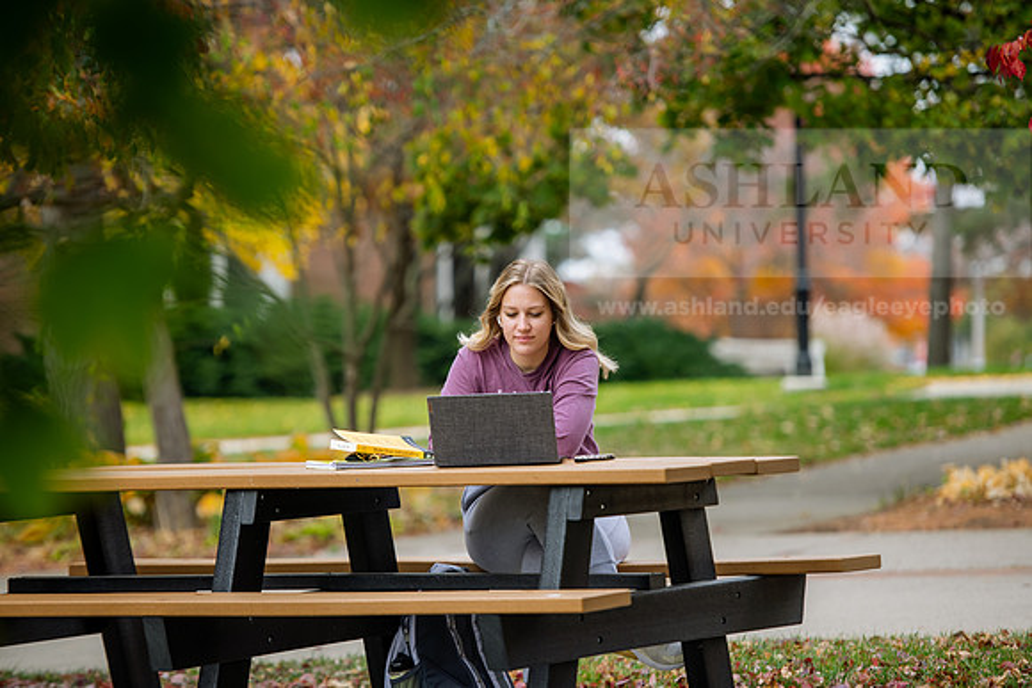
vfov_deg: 8.3
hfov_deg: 12.4
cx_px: 516
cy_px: 344
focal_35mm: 165
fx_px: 4731
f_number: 3.2
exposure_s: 1/320
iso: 160
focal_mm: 165
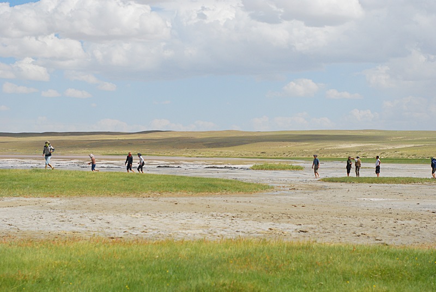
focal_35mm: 75
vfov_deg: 18.2
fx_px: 910
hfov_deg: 27.0
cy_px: 146
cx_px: 218
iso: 400
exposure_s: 1/3200
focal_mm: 50
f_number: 5.6
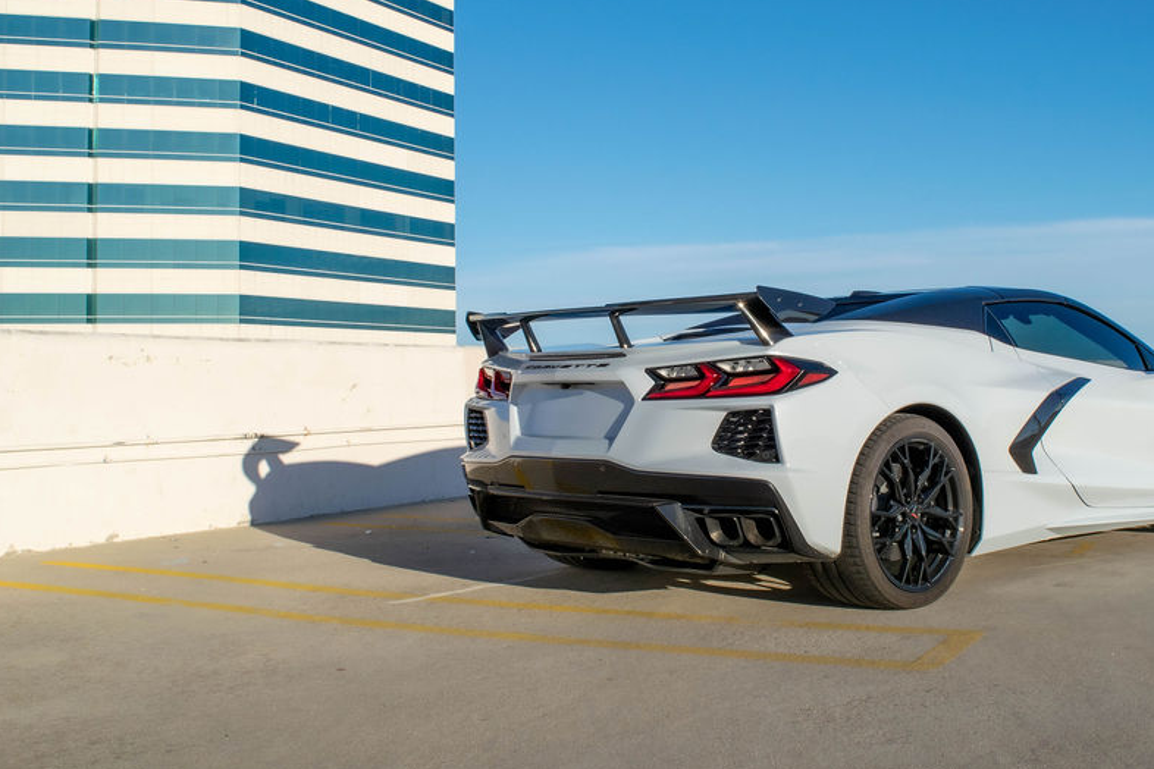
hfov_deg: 45.1
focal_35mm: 43
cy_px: 327
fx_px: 1378
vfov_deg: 31.1
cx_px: 712
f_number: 11
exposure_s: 1/500
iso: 200
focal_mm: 22
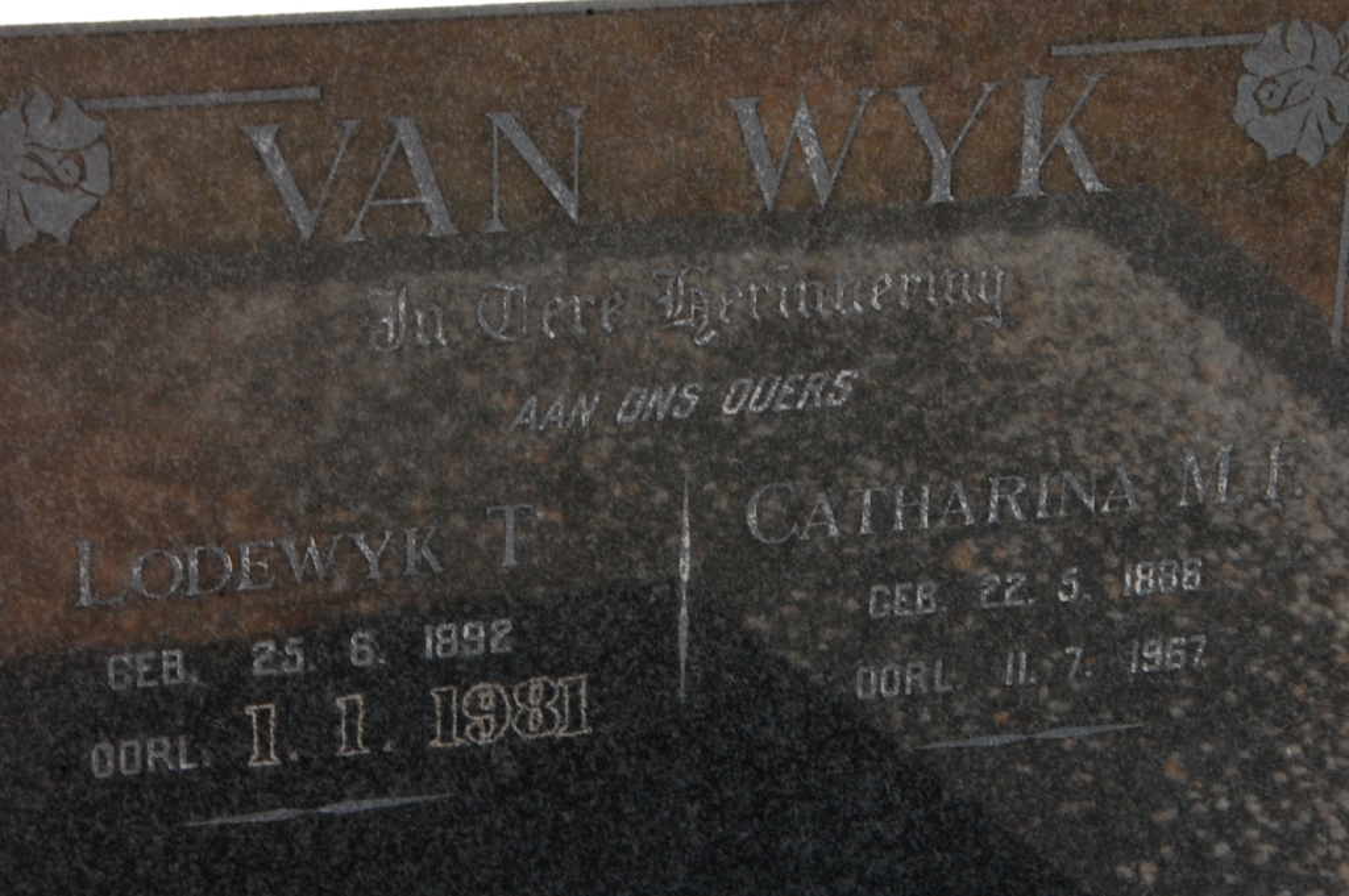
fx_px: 4381
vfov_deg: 11.7
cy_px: 448
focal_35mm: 117
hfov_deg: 17.5
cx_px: 674
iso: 400
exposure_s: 1/30
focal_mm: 78
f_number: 22
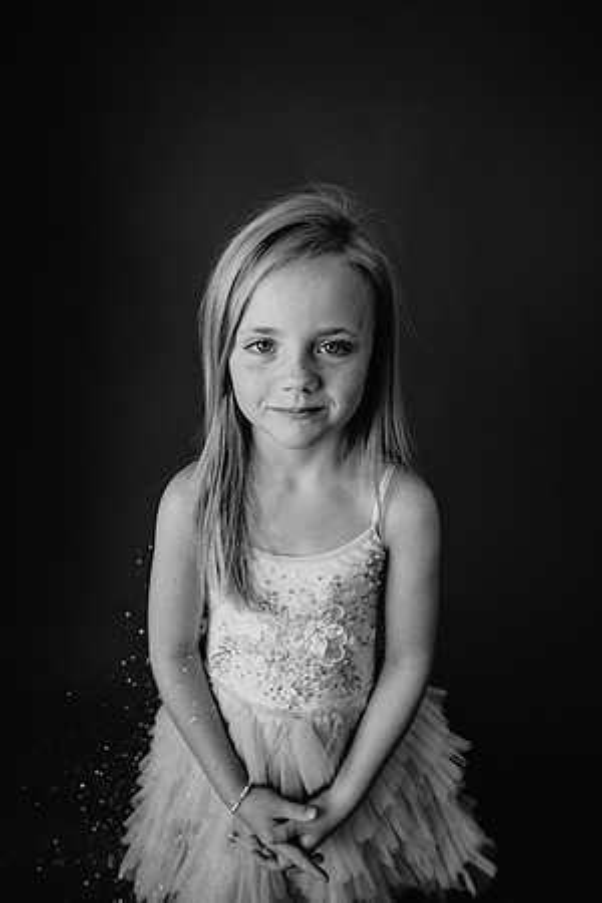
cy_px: 452
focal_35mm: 24
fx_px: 602
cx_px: 301
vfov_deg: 73.7
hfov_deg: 53.1
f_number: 2.8
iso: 100
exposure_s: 1/160
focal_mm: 24
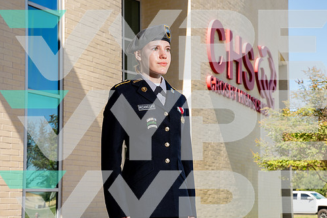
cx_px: 168
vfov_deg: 18.4
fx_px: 672
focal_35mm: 74
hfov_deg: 27.4
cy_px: 126
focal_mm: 63
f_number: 8
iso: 200
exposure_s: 1/125
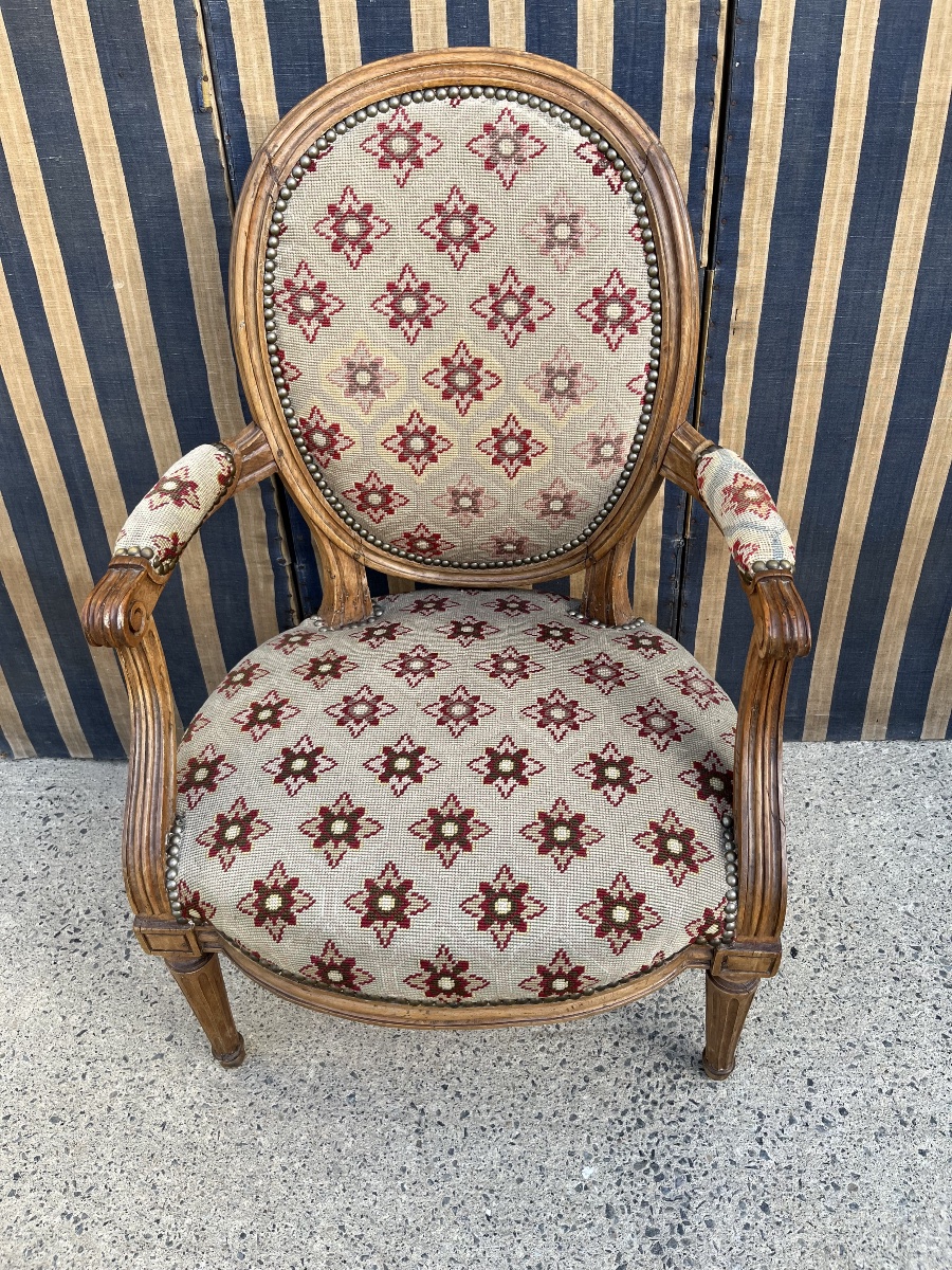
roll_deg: +4.3
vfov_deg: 67.3
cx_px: 476
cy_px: 635
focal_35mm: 26
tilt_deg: -42.3
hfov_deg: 53.1
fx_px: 953
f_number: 1.6
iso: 50
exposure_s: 1/303
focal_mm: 5.1
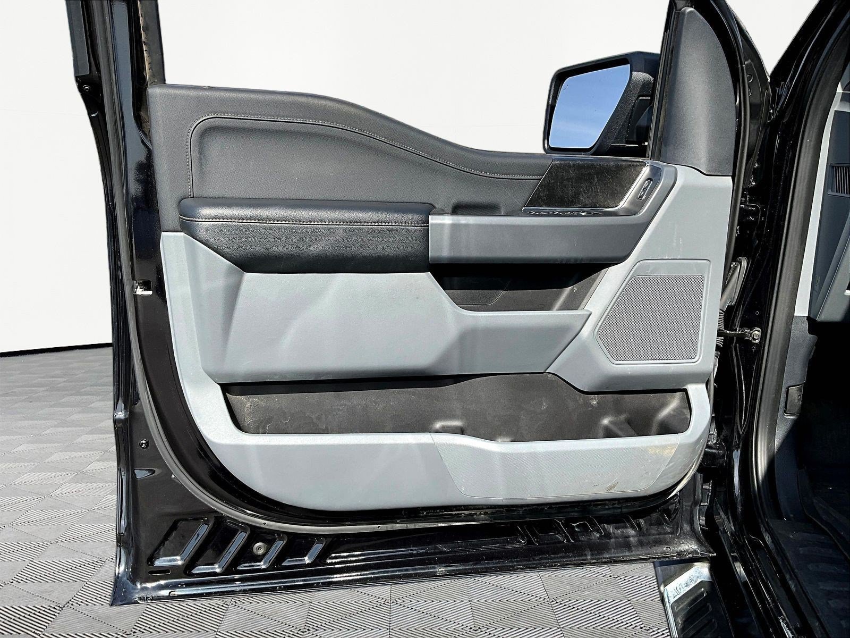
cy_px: 319
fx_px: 712
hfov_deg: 61.7
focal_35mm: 29
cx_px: 425
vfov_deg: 48.2
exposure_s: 1/804
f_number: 1.8
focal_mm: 3
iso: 25
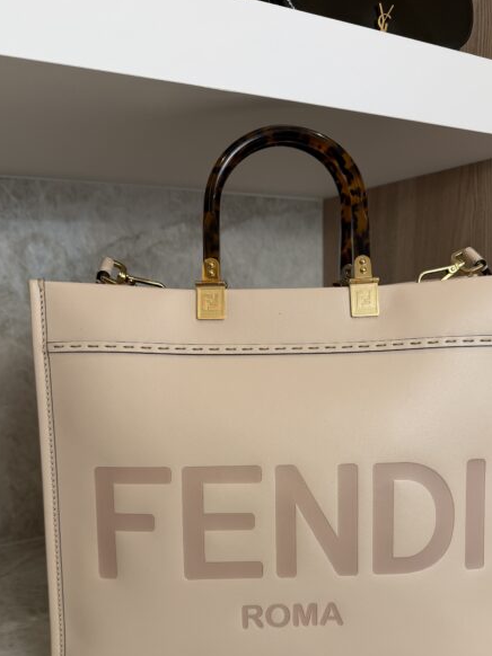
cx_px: 274
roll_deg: +0.9
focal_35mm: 33
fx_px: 626
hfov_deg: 42.8
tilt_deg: -10.5
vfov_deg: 54.5
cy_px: 427
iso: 64
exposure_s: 1/120
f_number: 1.78
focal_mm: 6.76
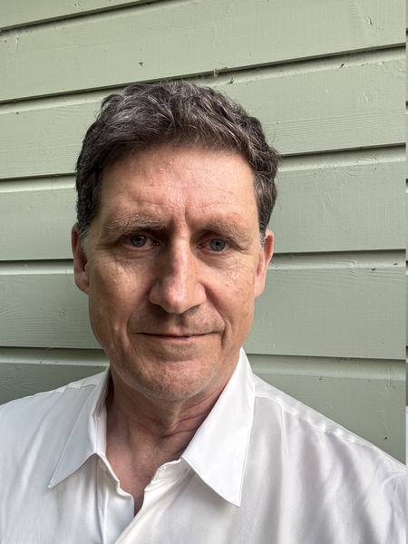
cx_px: 204
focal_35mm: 30
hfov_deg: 46.8
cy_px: 272
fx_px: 471
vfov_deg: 60.0
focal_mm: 2.69
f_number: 1.9
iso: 50
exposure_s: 1/121
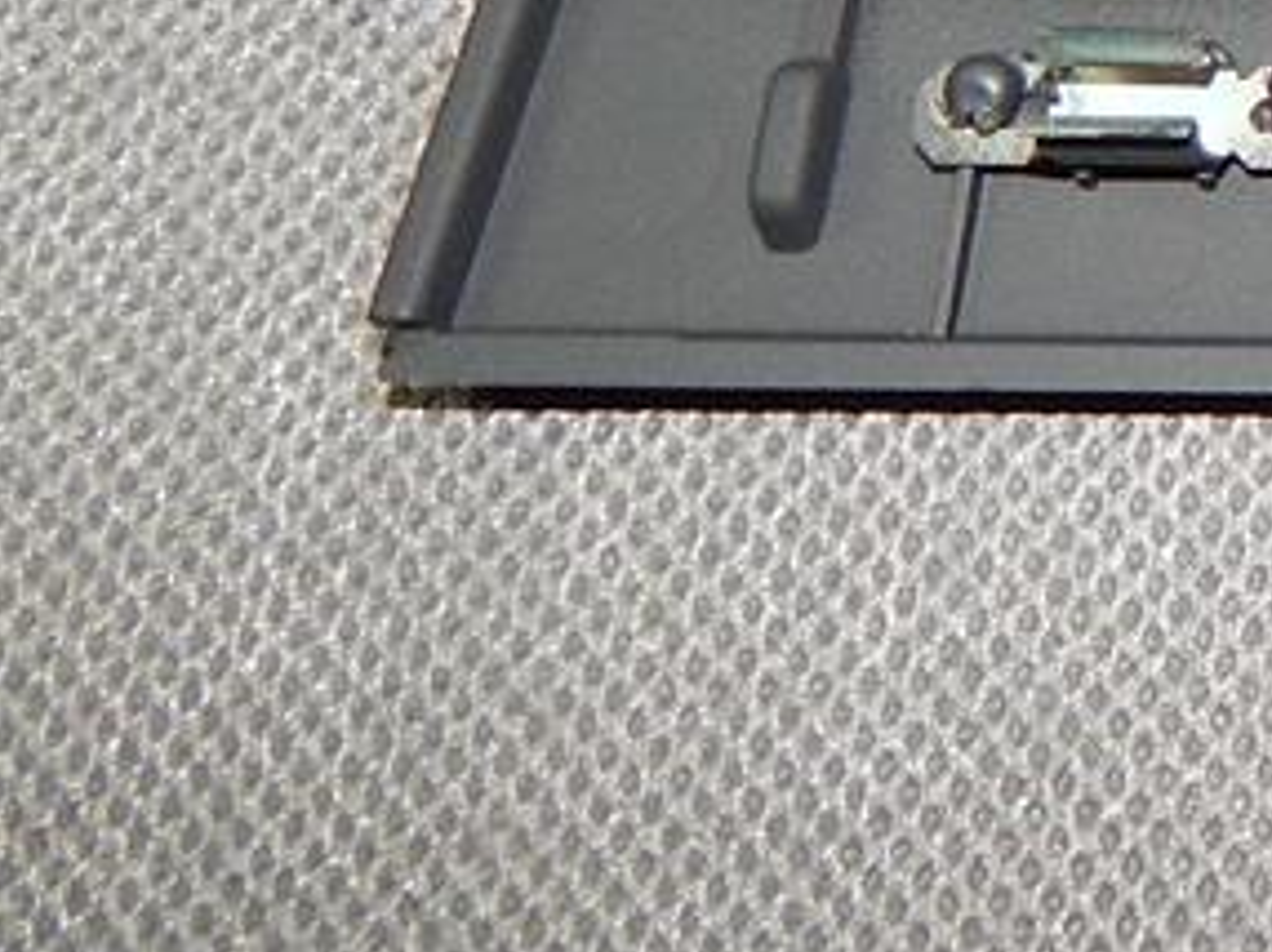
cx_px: 2486
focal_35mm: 103
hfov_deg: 15.5
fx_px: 3782
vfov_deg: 13.5
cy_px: -503
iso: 200
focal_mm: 4
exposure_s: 1/30
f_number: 6
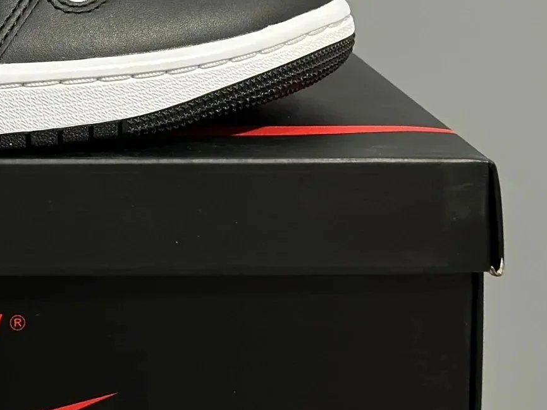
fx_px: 2244
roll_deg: -0.9
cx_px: -117
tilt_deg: -7.5
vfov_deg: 10.2
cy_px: -144
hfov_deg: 13.5
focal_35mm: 142
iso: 200
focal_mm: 6.86
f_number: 1.78
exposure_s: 1/50
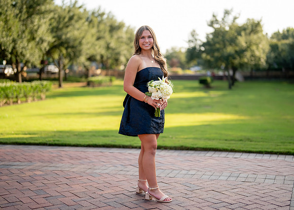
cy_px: 100
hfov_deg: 34.8
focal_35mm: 56
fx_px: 468
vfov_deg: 25.3
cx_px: 153
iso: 200
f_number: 1.2
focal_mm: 50
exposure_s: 1/2500
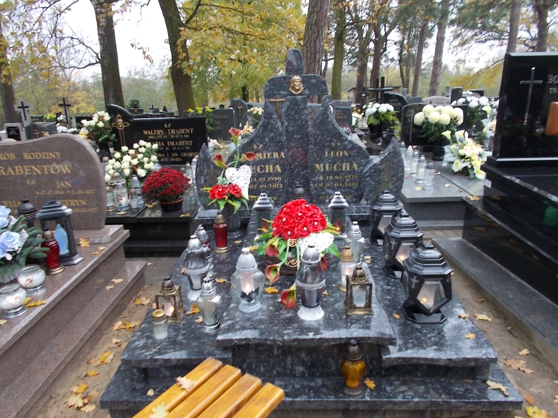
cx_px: 279
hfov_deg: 67.3
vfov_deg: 53.1
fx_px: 419
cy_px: 209
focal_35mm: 26
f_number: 3.2
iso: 80
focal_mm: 4.6
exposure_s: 1/40
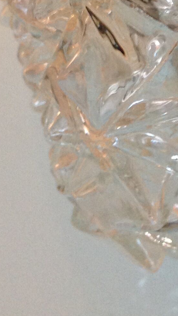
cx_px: 245
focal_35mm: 100
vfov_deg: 20.1
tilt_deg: -56.8
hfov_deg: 11.7
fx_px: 839
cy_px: -55
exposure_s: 1/15
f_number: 2.4
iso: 200
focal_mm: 4.28
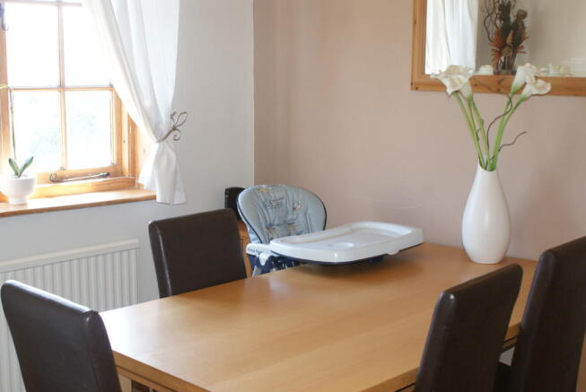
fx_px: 733
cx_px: 293
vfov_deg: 29.9
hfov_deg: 43.6
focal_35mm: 45
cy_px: 196
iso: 400
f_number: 5
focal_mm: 30
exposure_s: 1/60
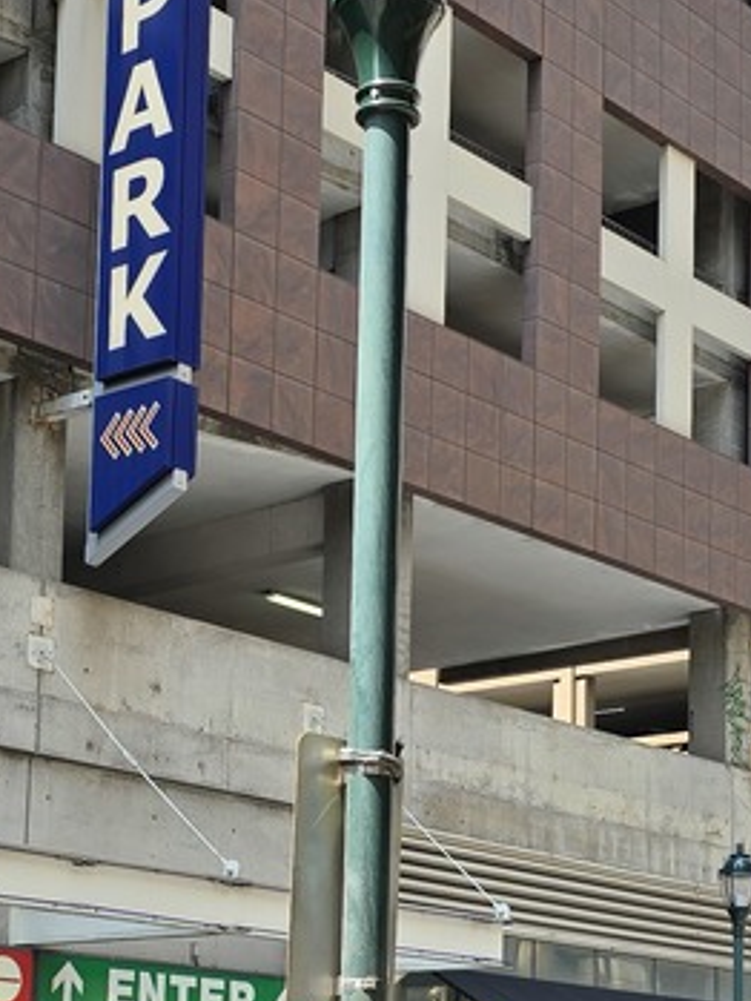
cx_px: 335
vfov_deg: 24.2
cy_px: 829
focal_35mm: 79
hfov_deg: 18.7
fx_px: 2284
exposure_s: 1/277
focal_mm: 6.3
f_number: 1.7
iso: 12
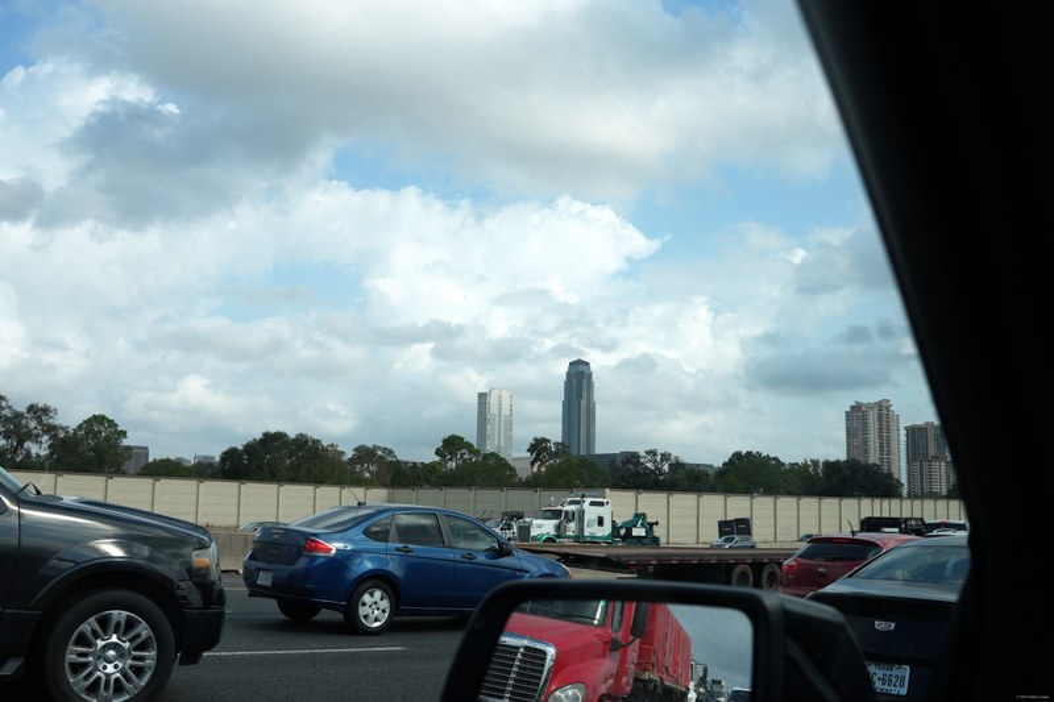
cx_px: 527
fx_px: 1010
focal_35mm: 34
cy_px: 351
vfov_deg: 38.3
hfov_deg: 55.1
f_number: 6.3
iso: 100
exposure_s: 1/500
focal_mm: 23
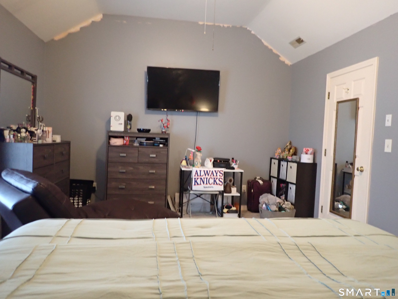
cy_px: 150
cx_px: 199
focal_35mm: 25
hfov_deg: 69.4
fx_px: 287
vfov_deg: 54.9
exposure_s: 1/30
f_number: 2
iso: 800
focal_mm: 4.5
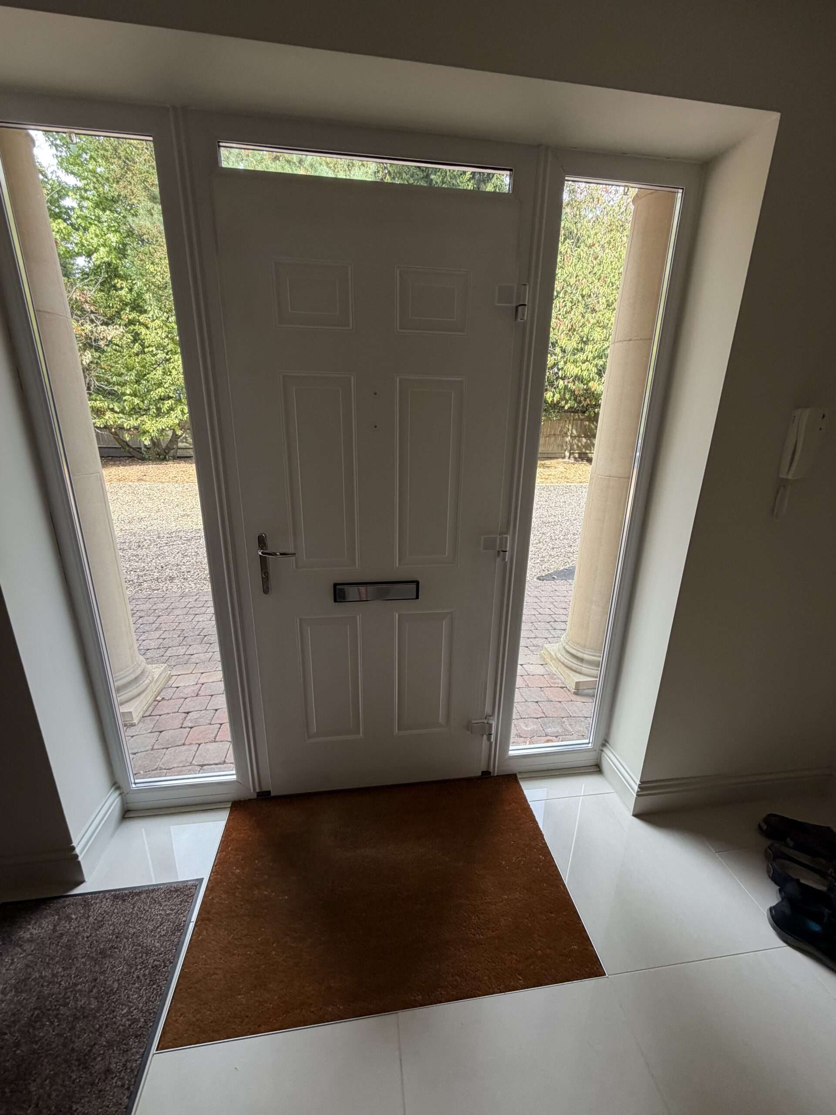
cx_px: 418
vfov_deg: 102.1
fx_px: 451
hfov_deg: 85.7
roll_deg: +0.4
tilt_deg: -16.1
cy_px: 558
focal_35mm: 14
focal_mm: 2.22
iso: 125
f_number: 2.2
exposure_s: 1/121
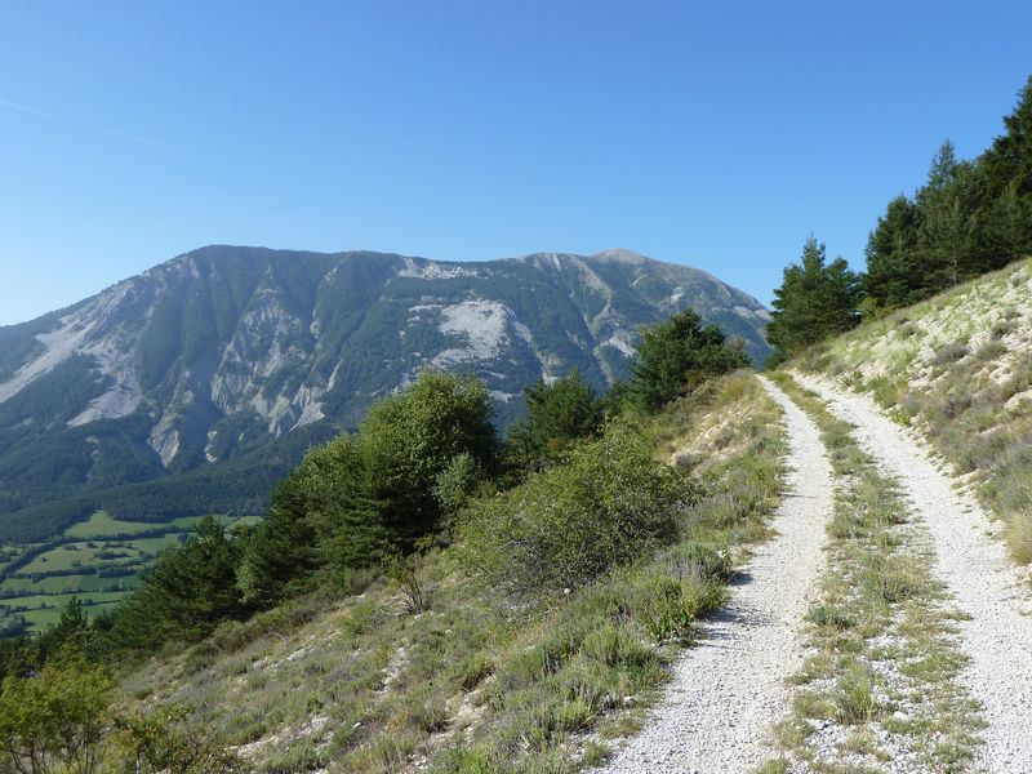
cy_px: 387
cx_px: 516
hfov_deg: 60.0
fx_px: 894
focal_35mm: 30
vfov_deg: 46.8
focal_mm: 5
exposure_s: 1/500
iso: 80
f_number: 4.5
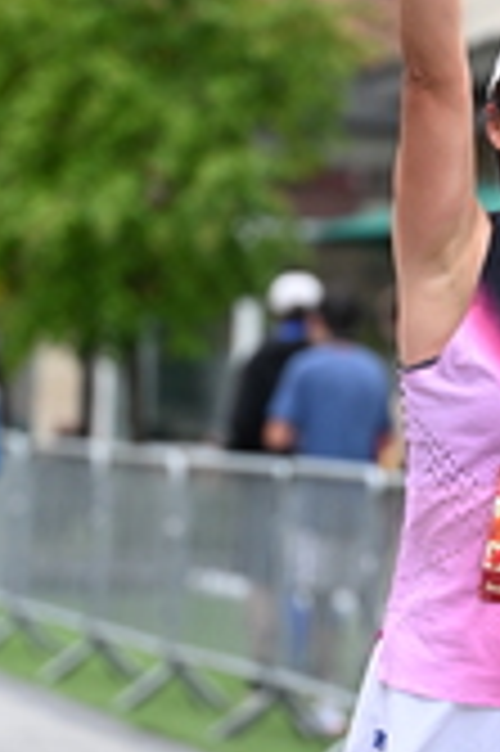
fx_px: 5929
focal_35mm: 284
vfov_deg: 7.3
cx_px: 520
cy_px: 279
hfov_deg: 4.8
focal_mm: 86
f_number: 2.8
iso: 640
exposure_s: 1/2000
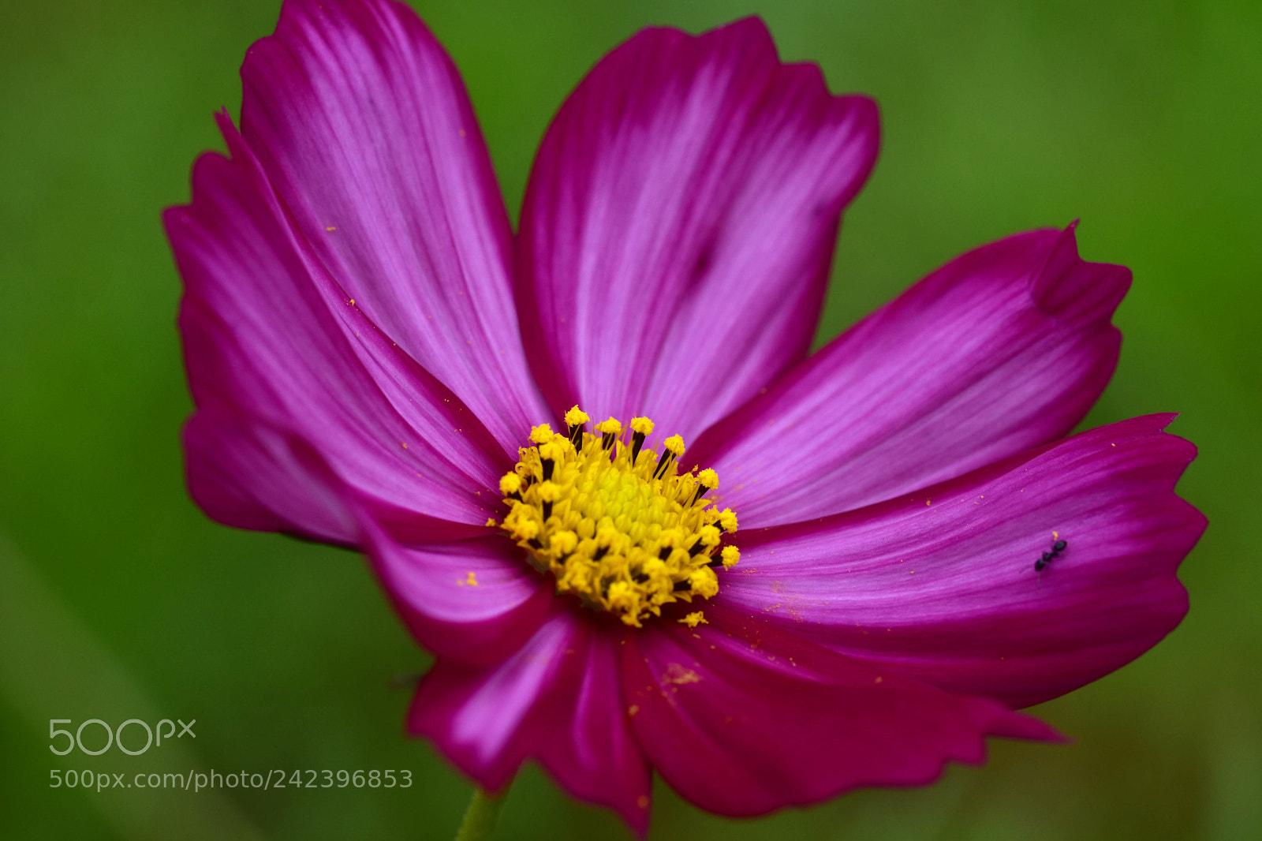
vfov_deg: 8.7
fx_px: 5520
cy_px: 420
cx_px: 631
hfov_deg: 13.0
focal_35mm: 158
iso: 200
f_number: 8
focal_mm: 105
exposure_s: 1/320
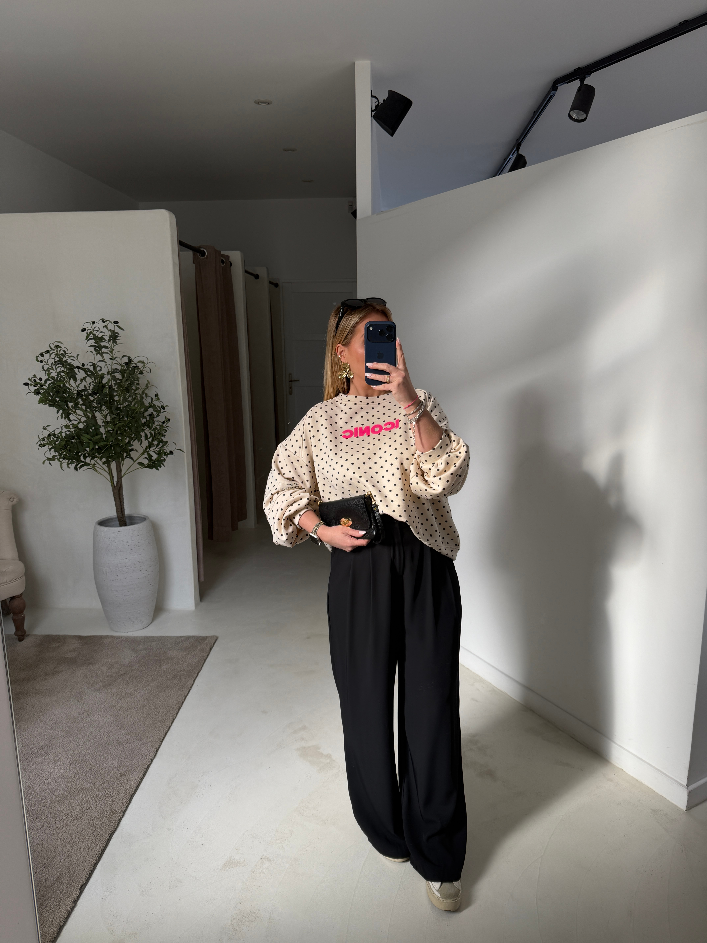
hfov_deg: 56.8
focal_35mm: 24
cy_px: 472
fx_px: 654
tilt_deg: -11.0
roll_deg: +1.4
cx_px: 354
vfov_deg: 71.6
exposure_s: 1/121
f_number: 1.78
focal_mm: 6.76
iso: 64
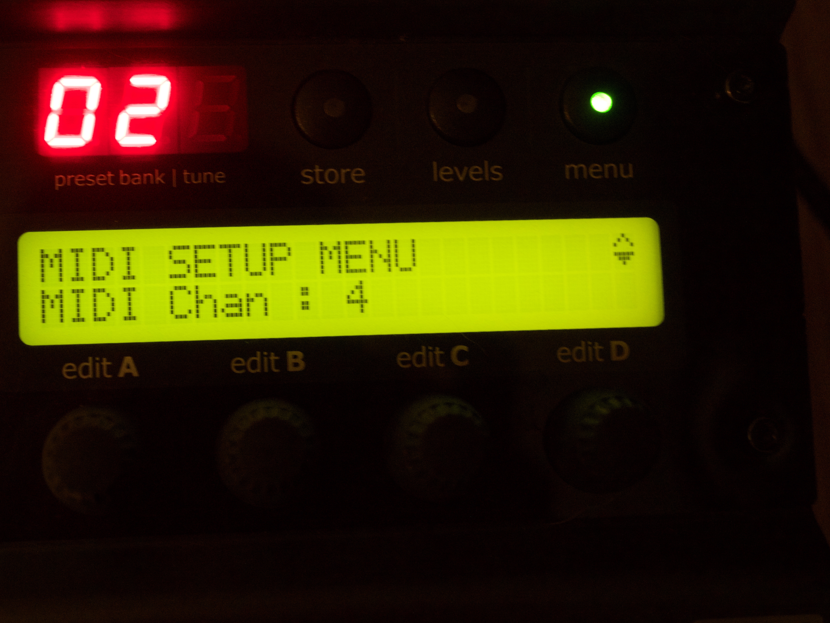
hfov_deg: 34.3
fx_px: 1343
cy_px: 312
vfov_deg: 26.1
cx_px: 358
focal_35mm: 56
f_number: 5
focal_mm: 34
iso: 2000
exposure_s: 1/15
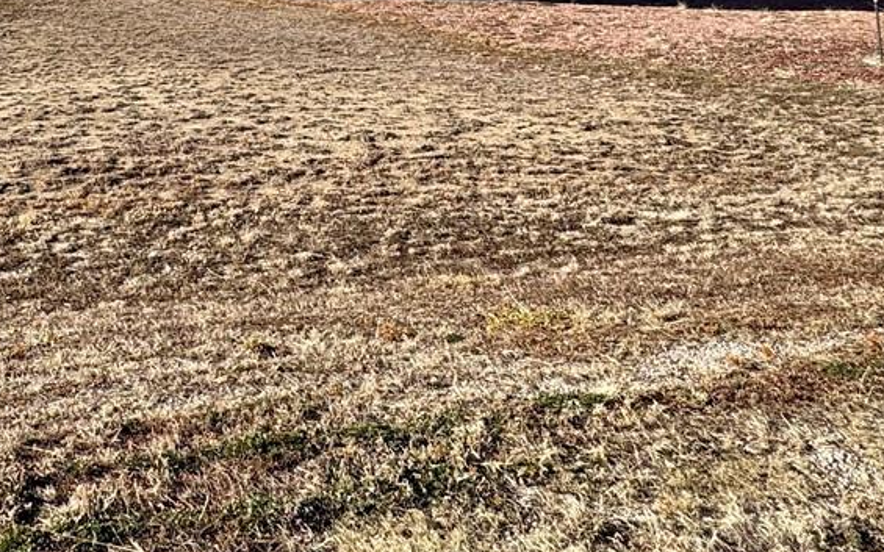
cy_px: -20
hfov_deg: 44.4
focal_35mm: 42
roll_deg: +0.0
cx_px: 150
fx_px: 1012
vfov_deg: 28.4
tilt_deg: -0.9
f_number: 2.2
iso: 40
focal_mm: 2.22
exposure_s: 1/1299
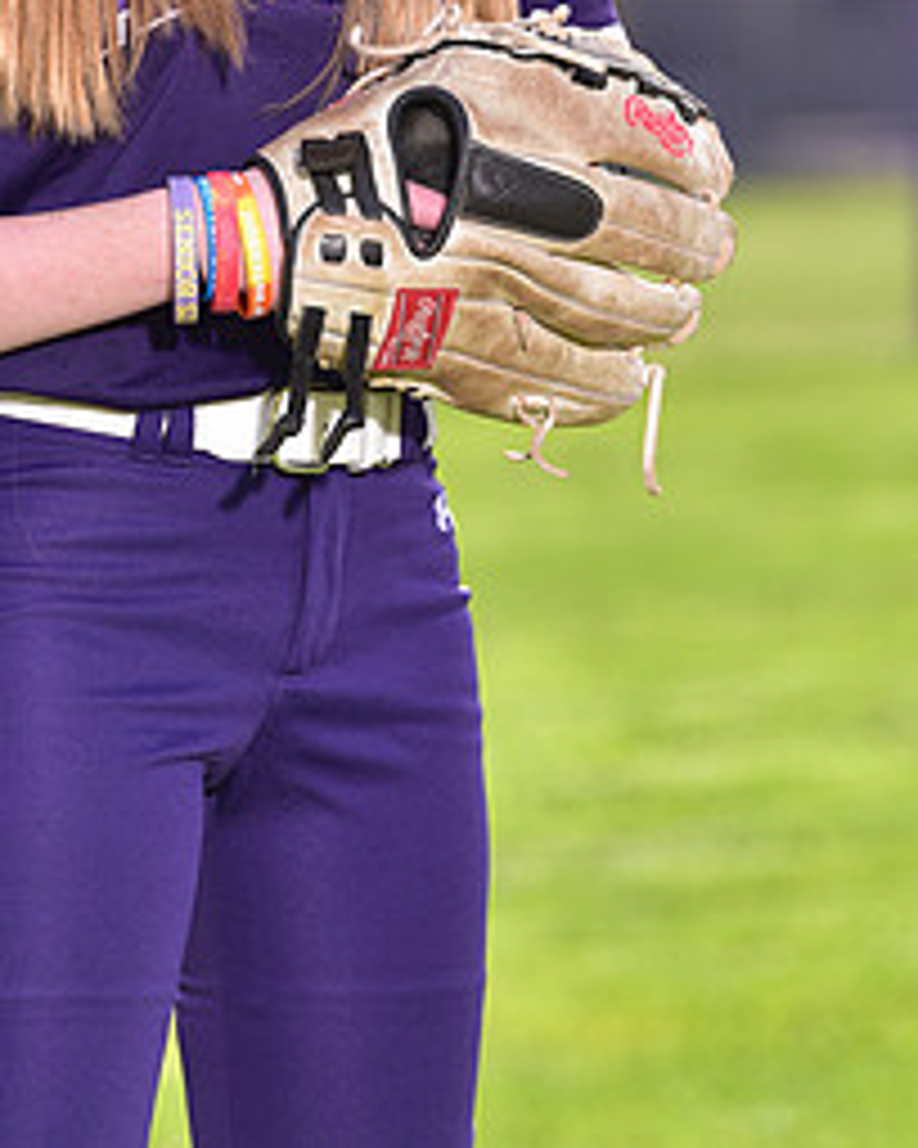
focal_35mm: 363
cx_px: 326
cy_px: -153
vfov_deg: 5.3
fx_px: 12328
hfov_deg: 4.3
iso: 80
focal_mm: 170
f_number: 5
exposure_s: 1/250
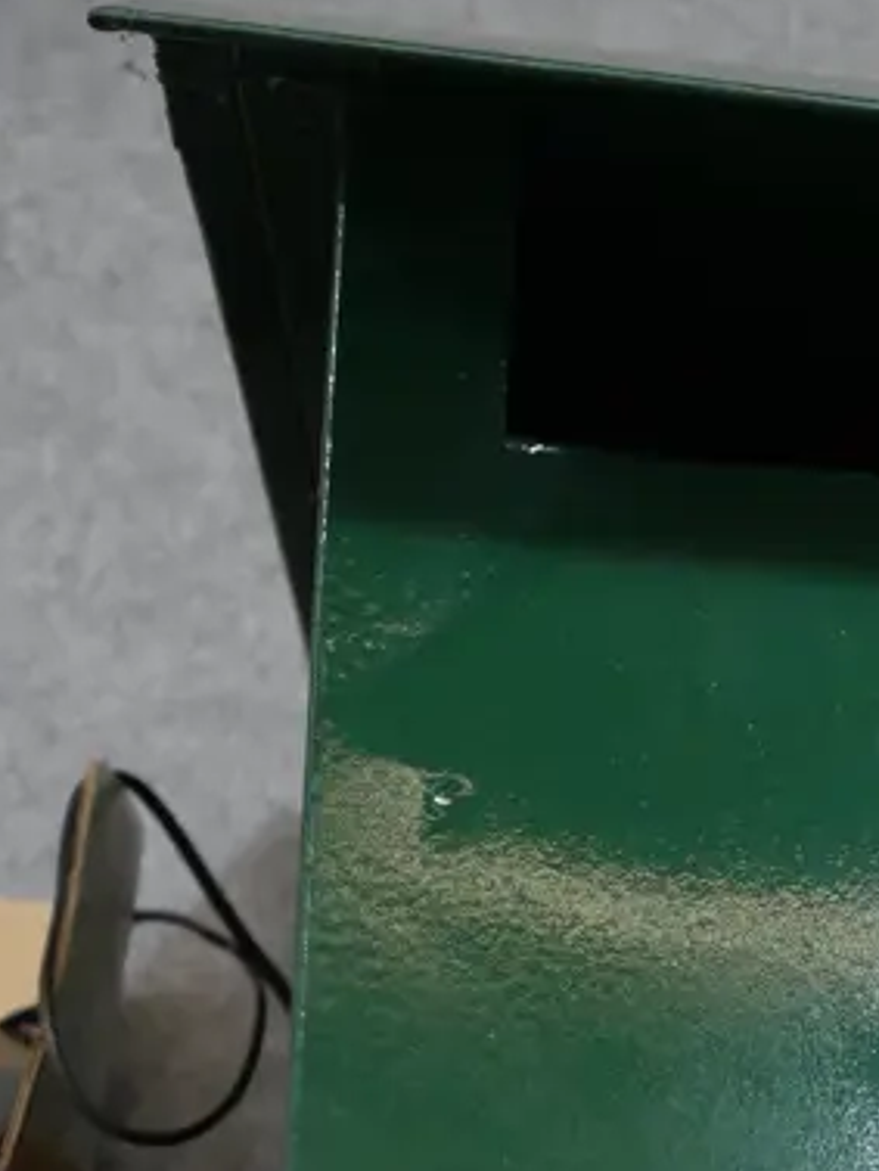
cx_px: 1058
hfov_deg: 18.4
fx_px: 2572
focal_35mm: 76
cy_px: 1351
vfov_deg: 23.7
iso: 800
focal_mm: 14
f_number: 3.5
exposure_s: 1/60
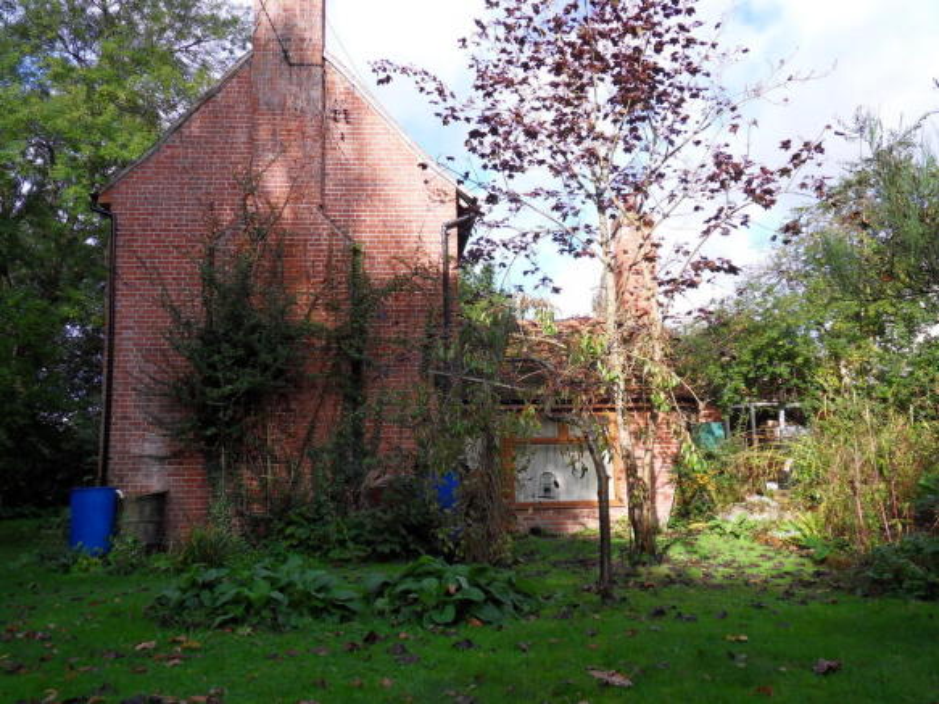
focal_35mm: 32
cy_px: 352
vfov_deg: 44.1
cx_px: 470
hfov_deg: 56.8
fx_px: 868
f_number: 3.7
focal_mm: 5.6
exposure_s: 1/250
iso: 80
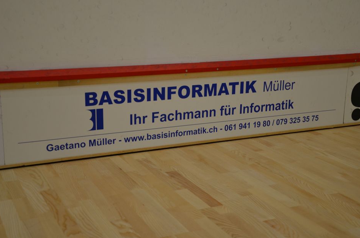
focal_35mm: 54
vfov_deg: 24.9
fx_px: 539
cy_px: 113
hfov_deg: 36.9
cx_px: 183
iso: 400
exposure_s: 1/80
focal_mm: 34
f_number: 4.5
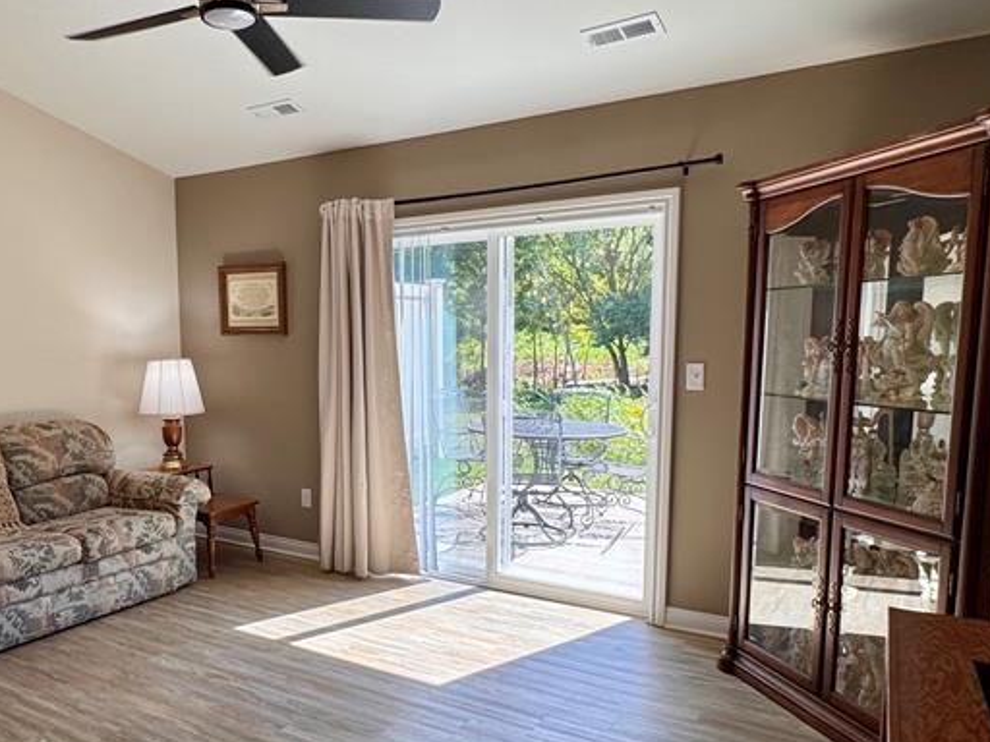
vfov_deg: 49.6
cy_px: 427
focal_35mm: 28
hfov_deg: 62.5
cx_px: 364
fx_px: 801
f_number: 2.2
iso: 40
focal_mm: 2.22
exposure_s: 1/249
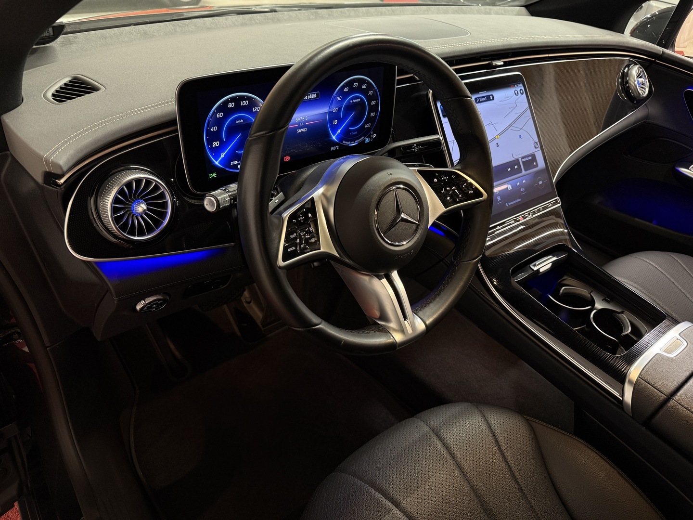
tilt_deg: -35.1
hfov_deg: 71.6
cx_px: 346
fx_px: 480
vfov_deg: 56.8
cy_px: 260
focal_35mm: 24
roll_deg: -4.8
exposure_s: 1/50
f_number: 1.78
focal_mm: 6.76
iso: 160
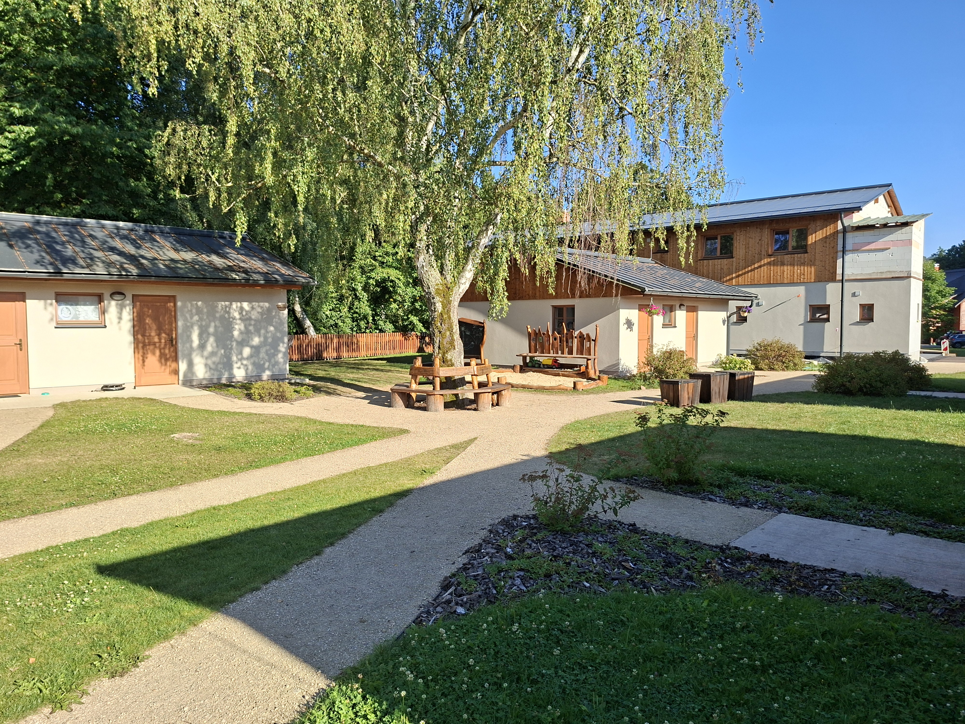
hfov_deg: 73.9
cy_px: 362
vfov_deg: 58.9
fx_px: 641
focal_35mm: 23
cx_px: 482
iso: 50
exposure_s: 1/1342
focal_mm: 5.54
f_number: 1.8
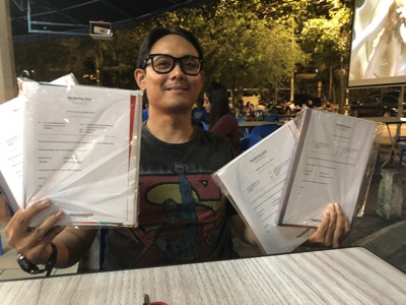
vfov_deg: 49.7
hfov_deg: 63.4
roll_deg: +1.1
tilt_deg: -7.9
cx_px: 203
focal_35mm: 28
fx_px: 328
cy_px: 152
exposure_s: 1/4
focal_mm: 4
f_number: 1.8
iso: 125
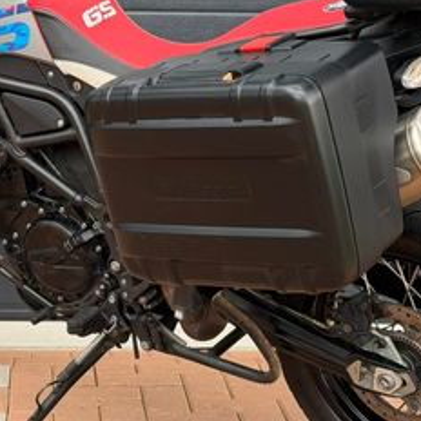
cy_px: 131
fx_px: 1610
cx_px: 142
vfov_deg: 14.9
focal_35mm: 117
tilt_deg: -5.2
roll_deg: -0.5
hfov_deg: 14.9
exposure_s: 1/439
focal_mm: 6.76
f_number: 1.78
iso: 80
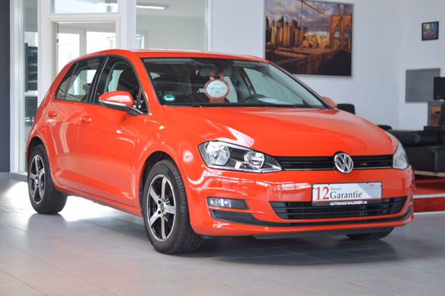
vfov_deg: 18.2
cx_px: 222
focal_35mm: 75
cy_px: 148
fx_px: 927
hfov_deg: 27.0
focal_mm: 50
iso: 400
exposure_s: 1/25
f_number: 5
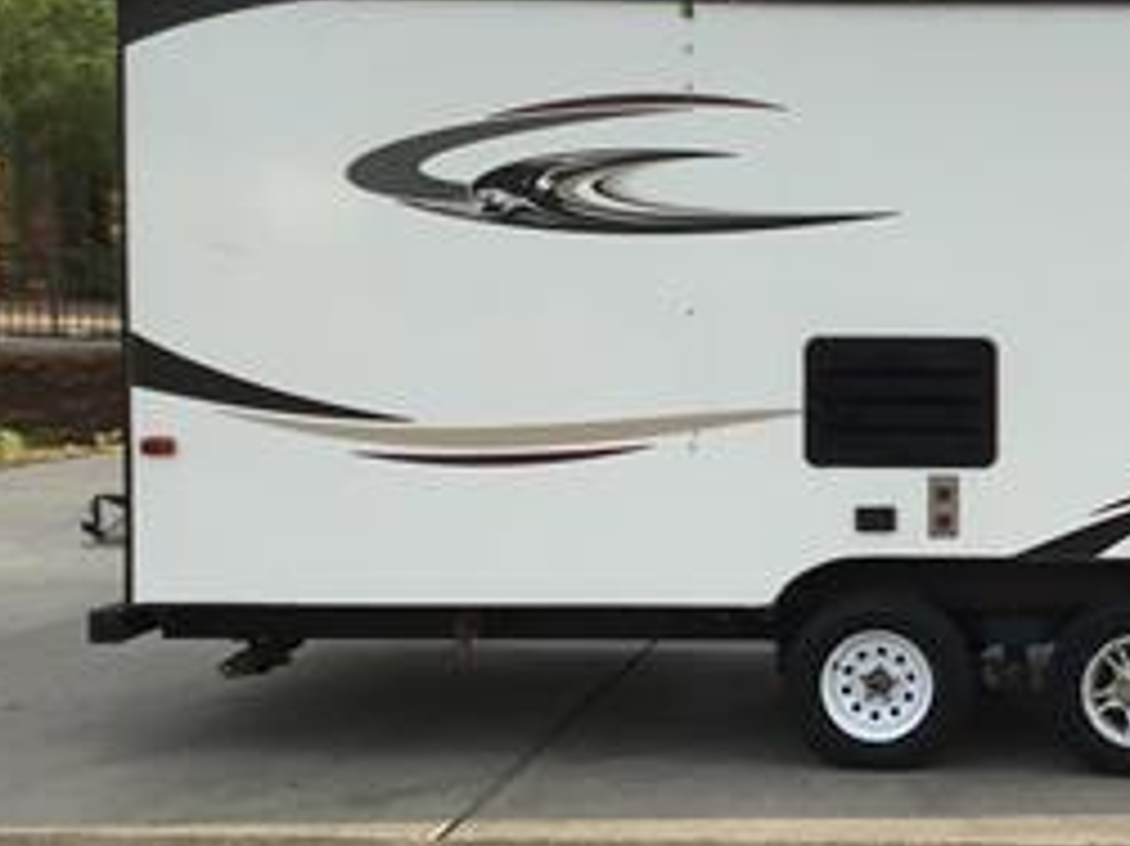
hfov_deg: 23.4
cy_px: 387
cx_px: 1198
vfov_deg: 18.6
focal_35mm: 79
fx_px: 2578
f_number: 2.4
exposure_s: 1/422
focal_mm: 3.3
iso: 25
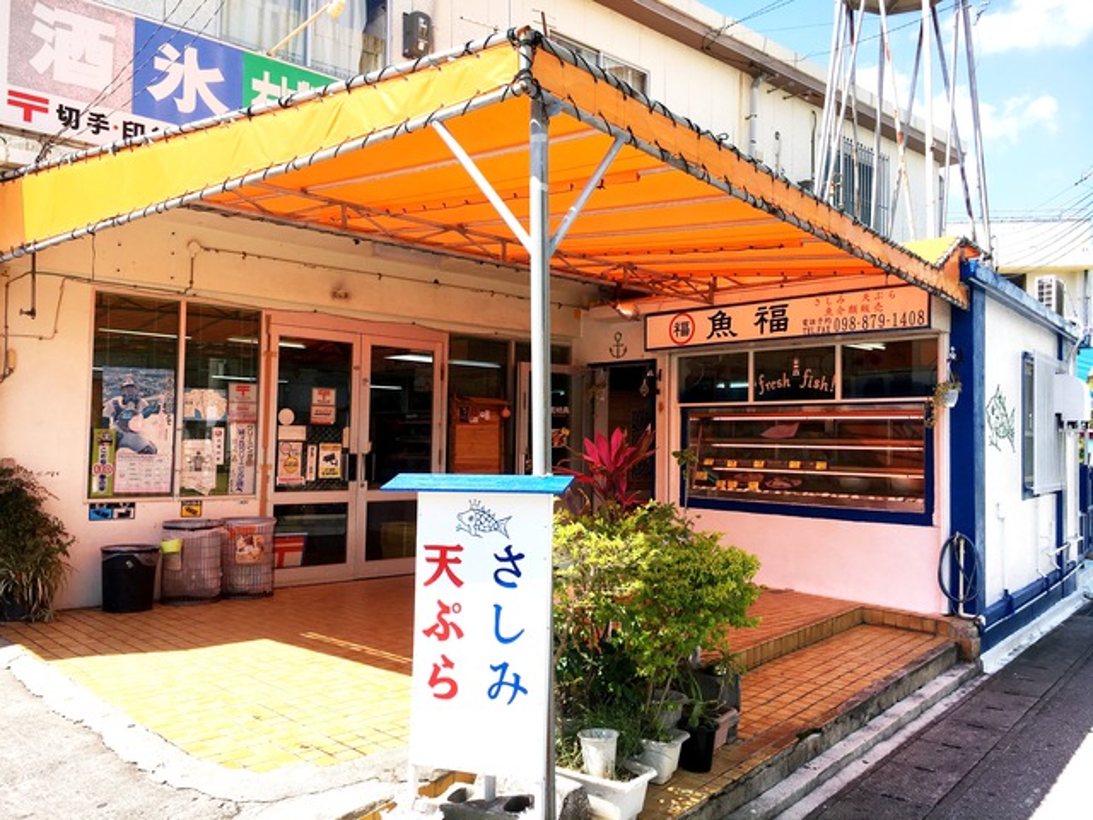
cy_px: 410
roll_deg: -1.8
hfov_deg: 61.7
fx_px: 916
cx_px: 546
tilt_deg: +0.9
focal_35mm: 29
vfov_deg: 48.2
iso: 25
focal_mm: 4.15
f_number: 2.2
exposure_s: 1/1183
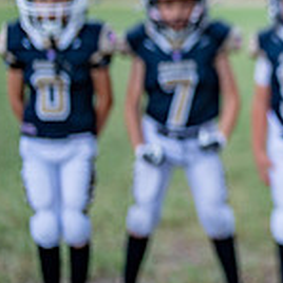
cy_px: 49
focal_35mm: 169
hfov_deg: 9.9
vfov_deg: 10.3
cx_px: 456
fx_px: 1563
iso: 500
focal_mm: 50
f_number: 1.2
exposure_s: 1/1000
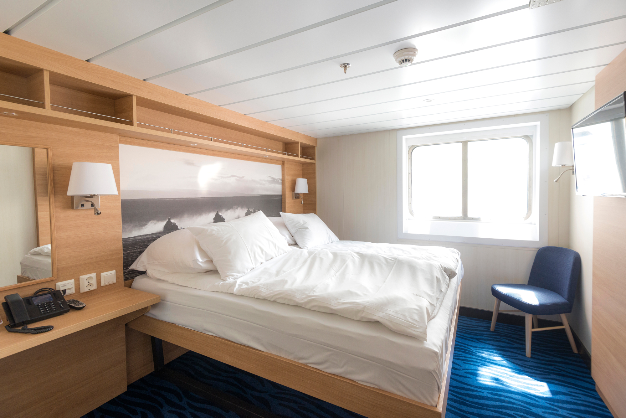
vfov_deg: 73.8
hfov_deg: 96.7
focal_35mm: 16
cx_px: 313
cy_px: 209
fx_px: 278
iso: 800
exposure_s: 1/40
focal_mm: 16
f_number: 6.3
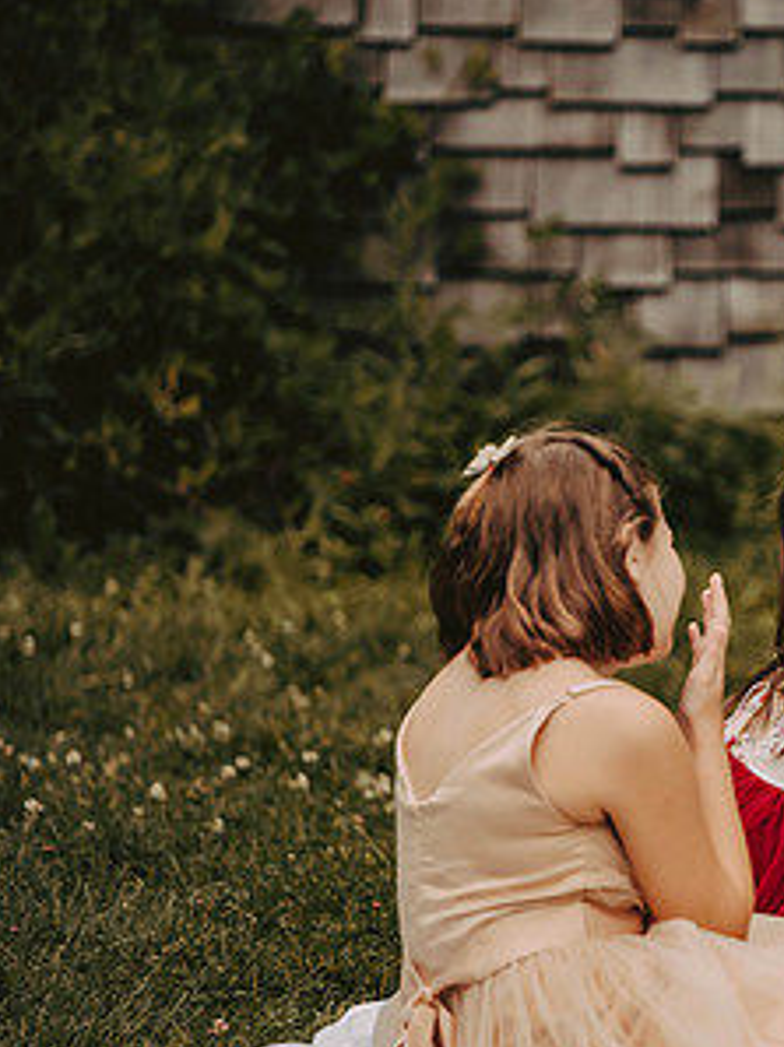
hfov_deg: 4.8
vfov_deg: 6.4
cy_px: 560
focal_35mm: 309
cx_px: 925
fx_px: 9345
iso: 640
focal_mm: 165
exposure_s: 1/4000
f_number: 2.8
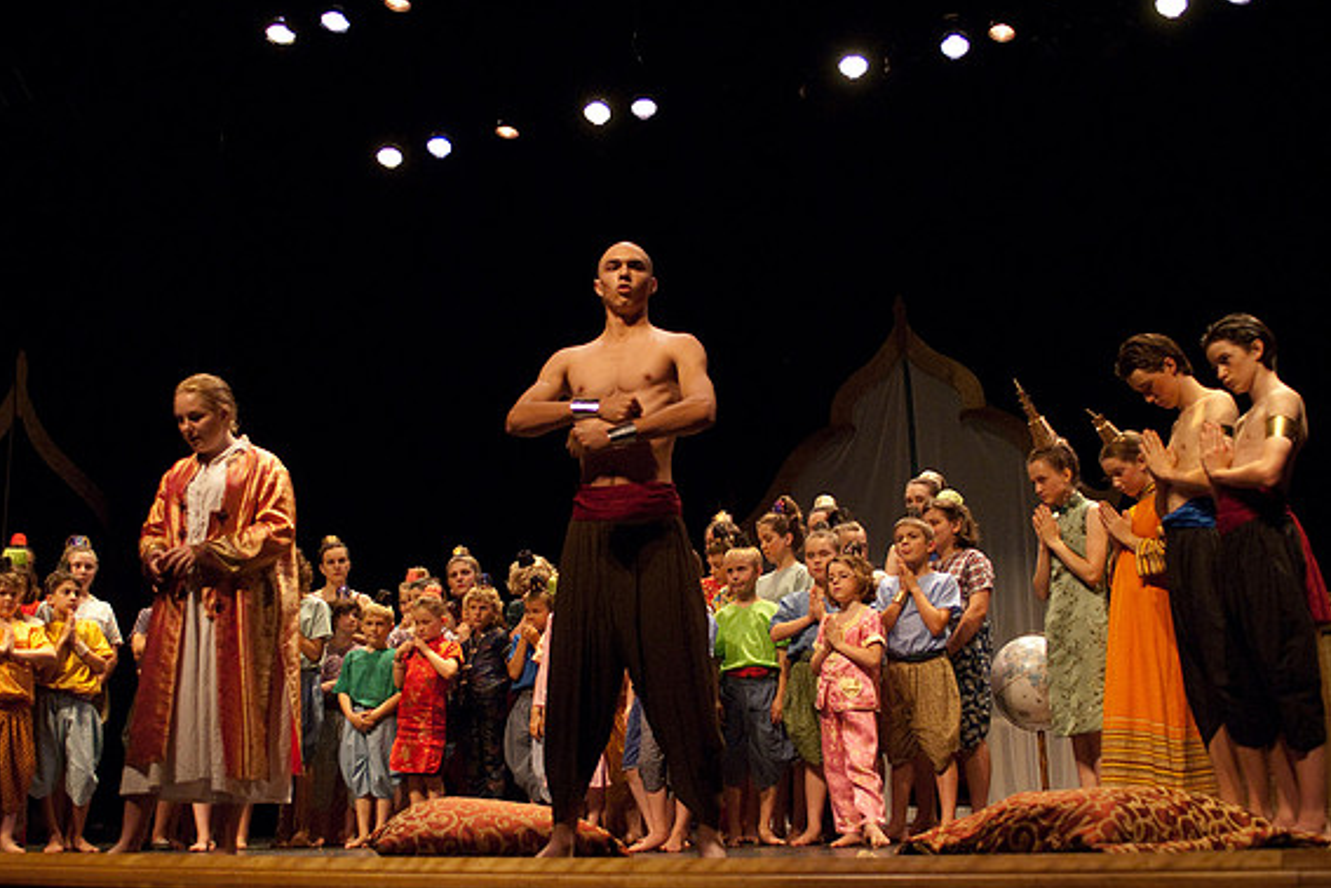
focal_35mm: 43
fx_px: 1590
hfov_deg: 45.4
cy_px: 446
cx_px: 653
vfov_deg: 31.2
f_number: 2.8
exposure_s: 1/160
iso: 1000
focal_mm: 28
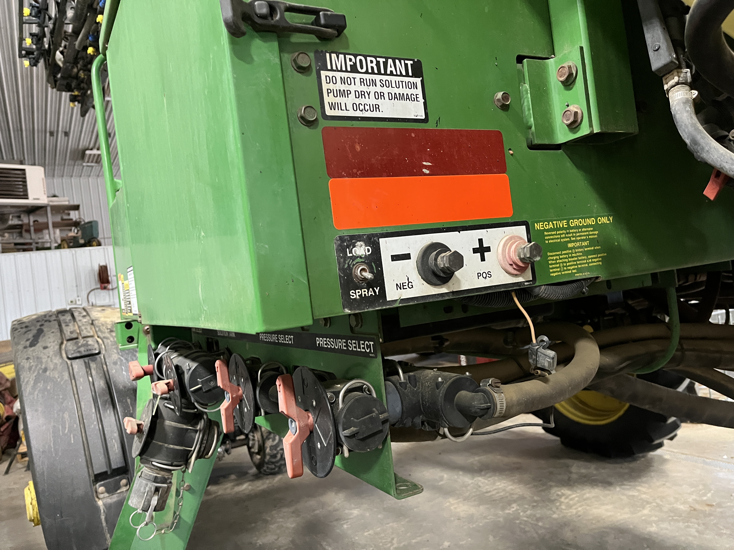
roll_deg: +7.8
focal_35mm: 26
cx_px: 367
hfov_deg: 67.3
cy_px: 275
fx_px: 551
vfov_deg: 53.1
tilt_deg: +1.2
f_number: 1.6
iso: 500
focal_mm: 5.1
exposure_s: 1/40
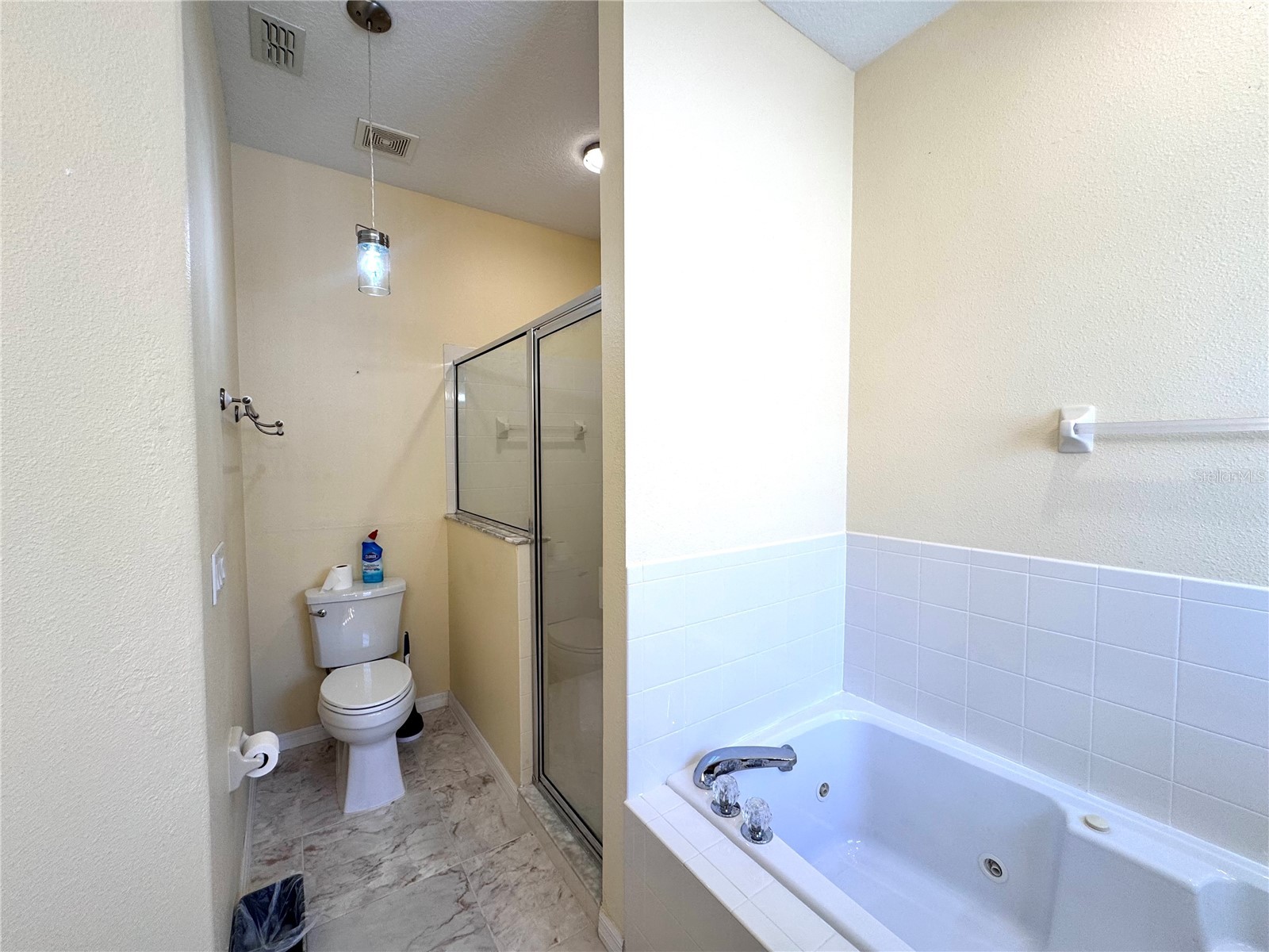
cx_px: 634
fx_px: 513
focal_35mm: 14
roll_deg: +0.0
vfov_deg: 85.7
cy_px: 476
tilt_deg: -3.0
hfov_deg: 102.1
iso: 64
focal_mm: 2.22
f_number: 2.2
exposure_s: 1/120
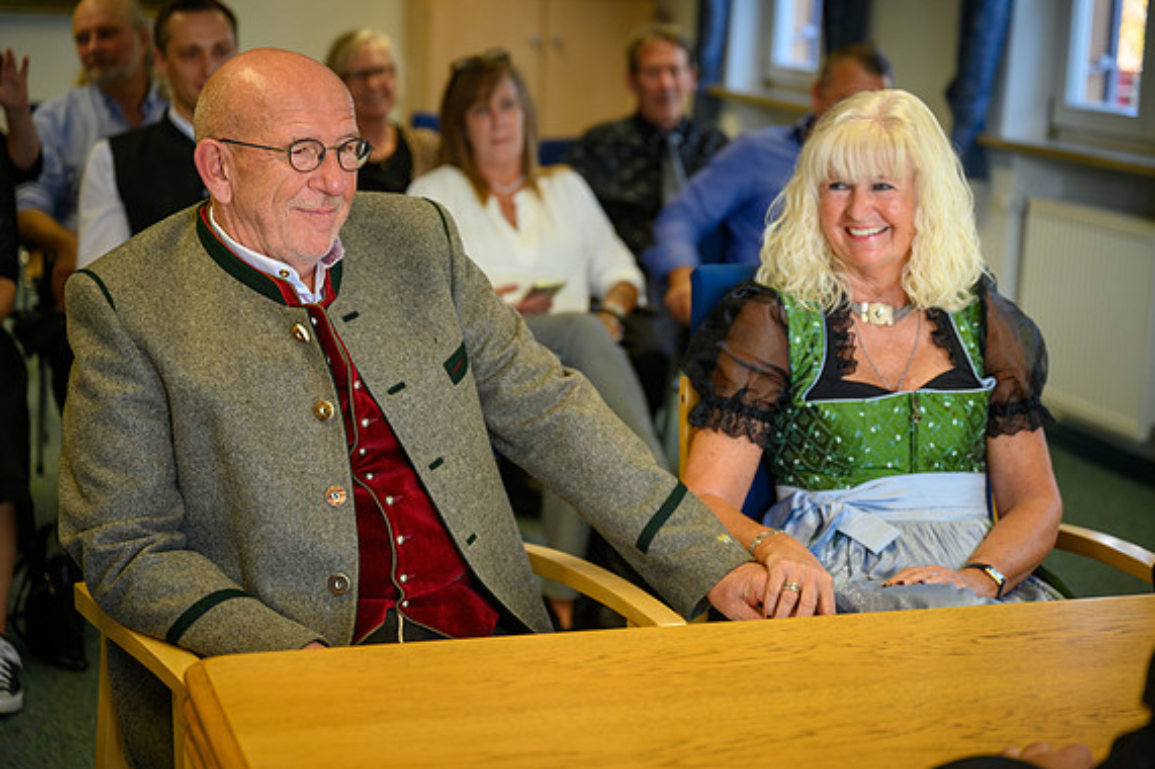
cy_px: 380
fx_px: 2052
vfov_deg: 21.2
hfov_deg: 31.4
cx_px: 581
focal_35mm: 64
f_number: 2.8
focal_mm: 63
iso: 400
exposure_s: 1/250
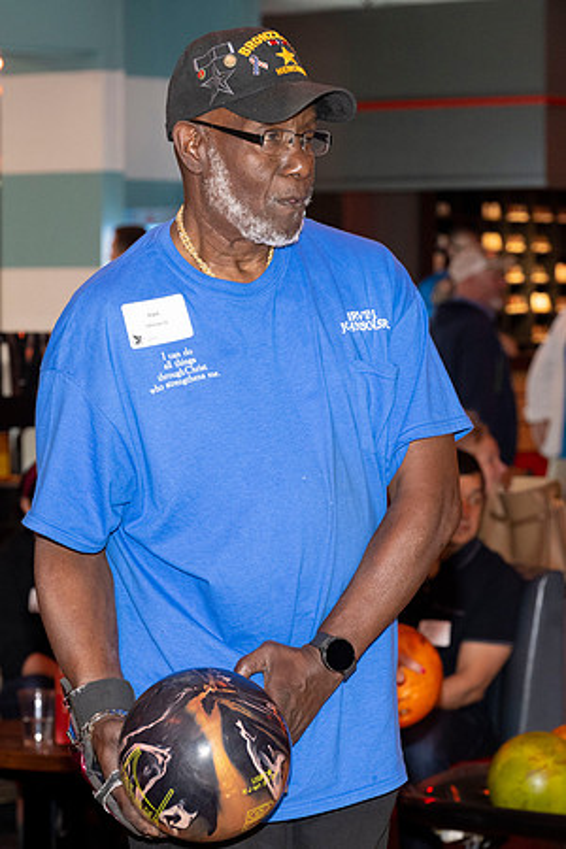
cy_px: 424
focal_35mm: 141
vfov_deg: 14.6
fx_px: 3325
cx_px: 367
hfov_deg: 9.7
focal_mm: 94
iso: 2000
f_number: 5.6
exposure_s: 1/100
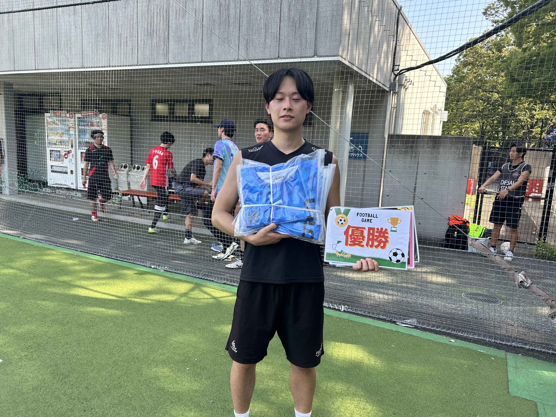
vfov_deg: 53.1
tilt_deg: -11.0
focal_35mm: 26
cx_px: 278
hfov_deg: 67.3
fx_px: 418
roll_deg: -2.7
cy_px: 208
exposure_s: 1/493
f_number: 1.5
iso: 50
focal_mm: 5.7
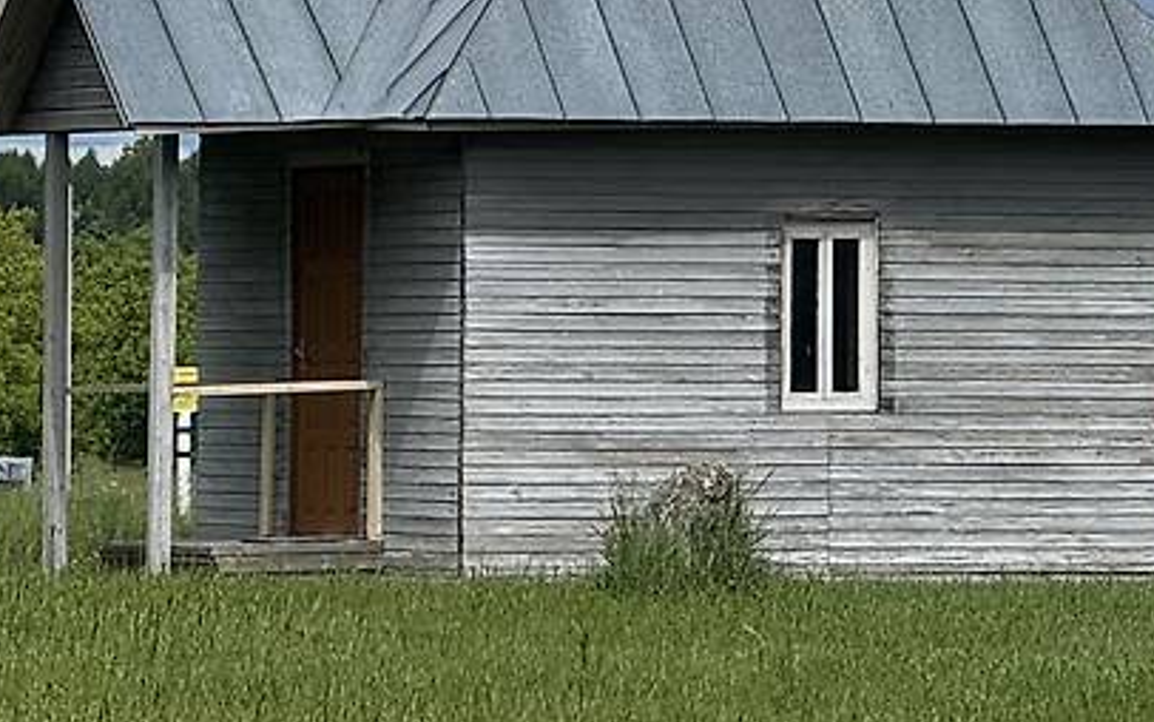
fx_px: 11829
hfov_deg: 5.6
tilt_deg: +3.4
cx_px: 662
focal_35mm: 376
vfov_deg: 3.5
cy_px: -156
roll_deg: +0.3
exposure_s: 1/2933
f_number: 2.8
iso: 50
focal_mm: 15.66
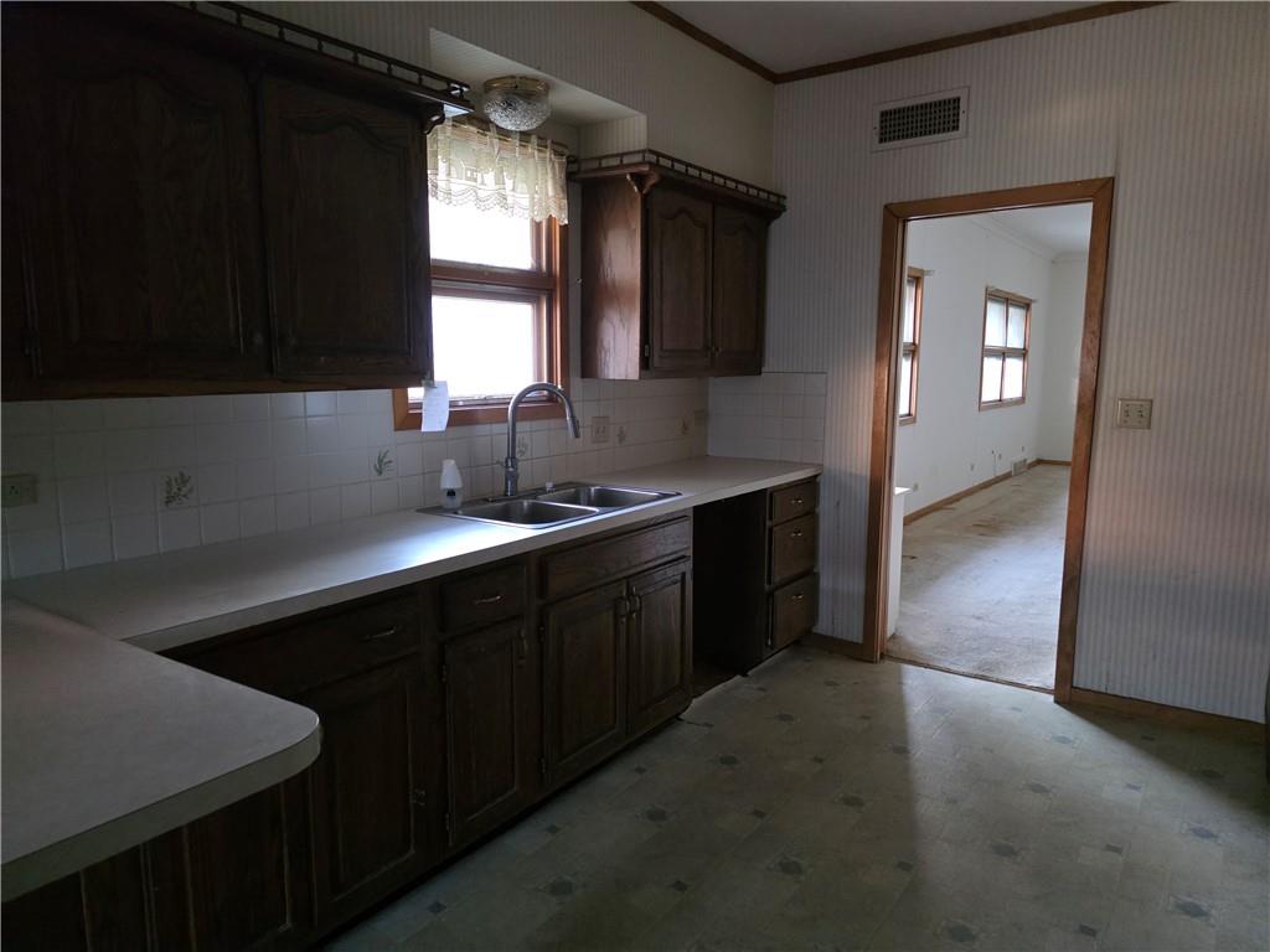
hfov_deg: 73.9
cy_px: 476
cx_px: 635
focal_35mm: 23
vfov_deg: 58.9
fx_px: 844
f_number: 1.7
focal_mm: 6.3
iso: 2000
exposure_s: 1/60
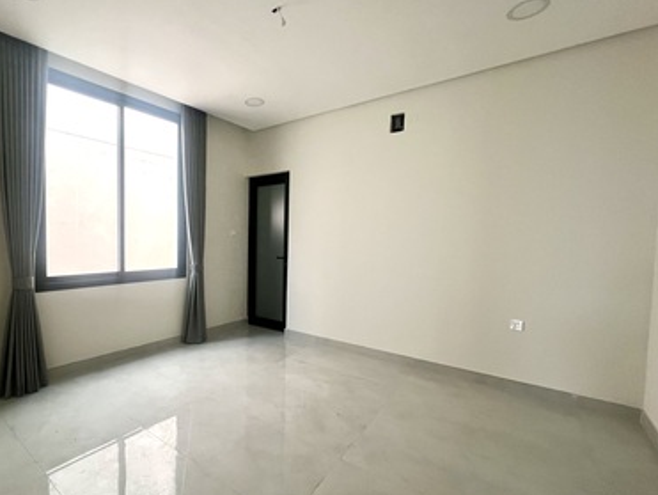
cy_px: 255
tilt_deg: -2.2
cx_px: 256
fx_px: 304
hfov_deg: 92.9
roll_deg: -0.3
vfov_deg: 78.2
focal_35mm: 16
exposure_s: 1/99
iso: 200
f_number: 1.8
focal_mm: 1.57
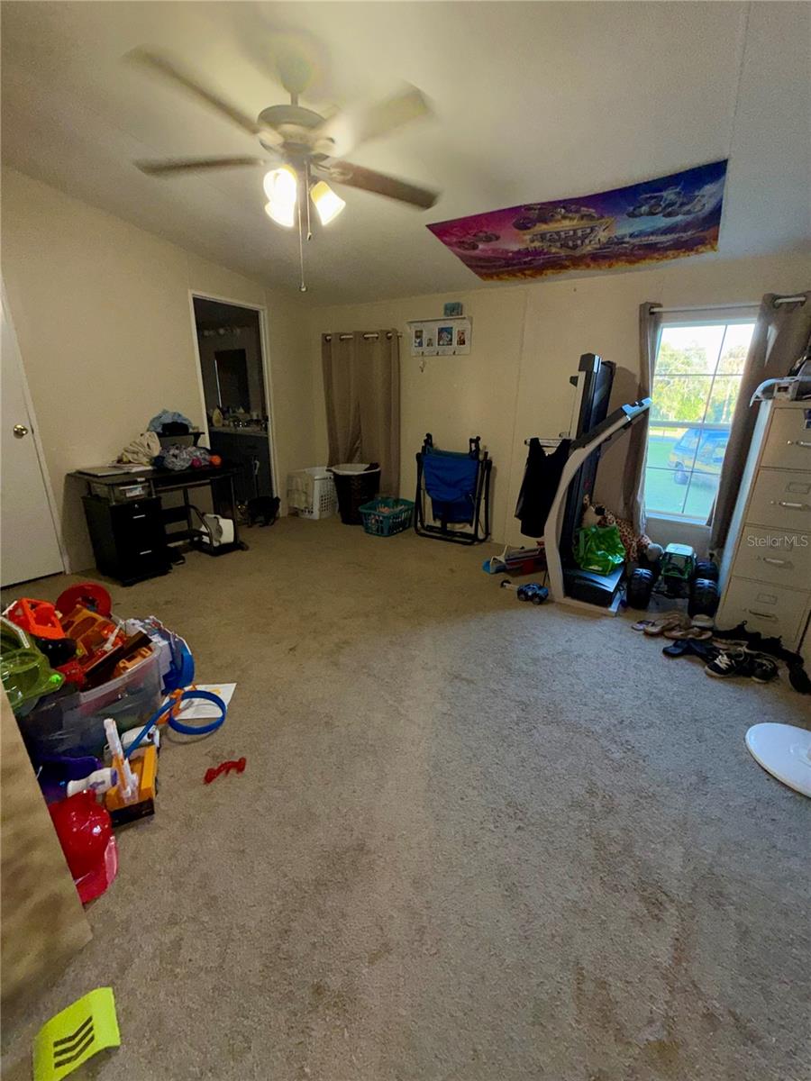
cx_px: 406
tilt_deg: -19.1
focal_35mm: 14
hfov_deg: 85.7
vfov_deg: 102.1
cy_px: 540
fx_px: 437
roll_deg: -3.0
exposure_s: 1/60
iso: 64
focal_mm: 2.22
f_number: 2.2
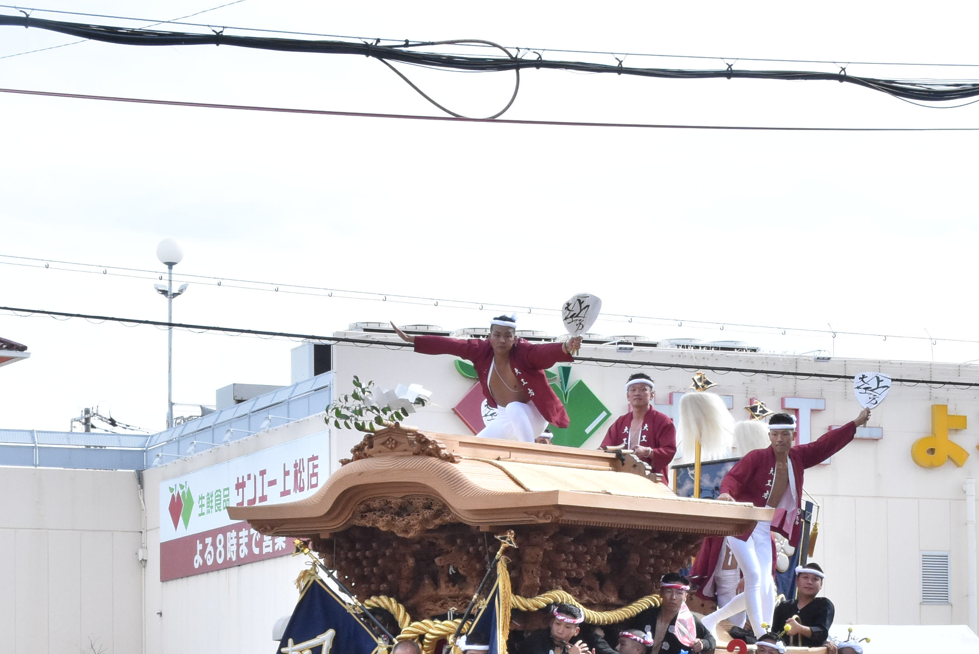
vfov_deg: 10.5
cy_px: 627
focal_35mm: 130
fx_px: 3536
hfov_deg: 15.8
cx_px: 544
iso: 1600
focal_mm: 42
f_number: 14
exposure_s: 1/800
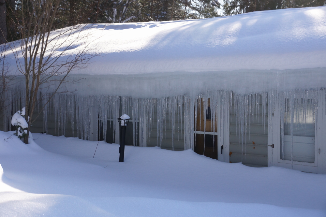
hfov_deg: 33.4
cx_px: 163
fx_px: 543
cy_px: 108
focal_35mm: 60
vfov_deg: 22.6
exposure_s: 1/200
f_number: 7.1
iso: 400
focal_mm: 40
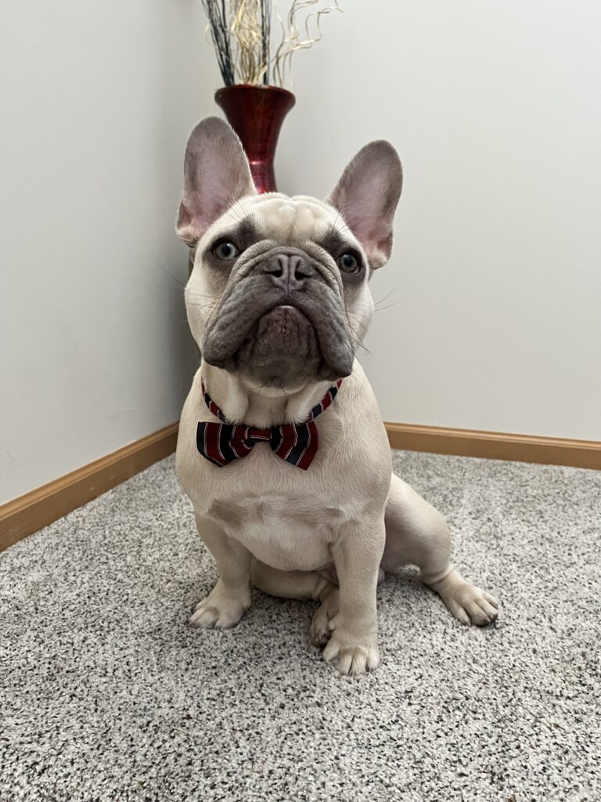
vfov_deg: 67.3
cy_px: 401
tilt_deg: -12.6
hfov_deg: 53.1
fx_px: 602
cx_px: 300
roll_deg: -1.3
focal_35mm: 26
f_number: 1.6
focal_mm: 5.1
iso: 500
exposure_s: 1/47
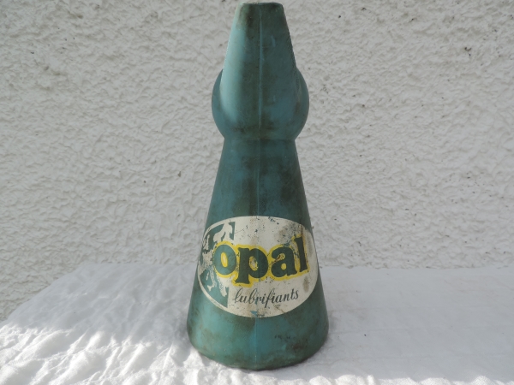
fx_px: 356
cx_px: 257
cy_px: 192
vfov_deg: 56.8
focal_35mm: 24
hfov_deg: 71.6
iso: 80
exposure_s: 1/800
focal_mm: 4.3
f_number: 3
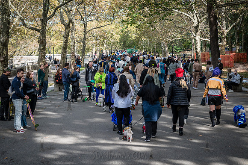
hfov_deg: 30.0
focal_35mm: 67
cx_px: 124
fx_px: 462
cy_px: 82
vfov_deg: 20.2
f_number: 5
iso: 1000
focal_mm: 66
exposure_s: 1/1250
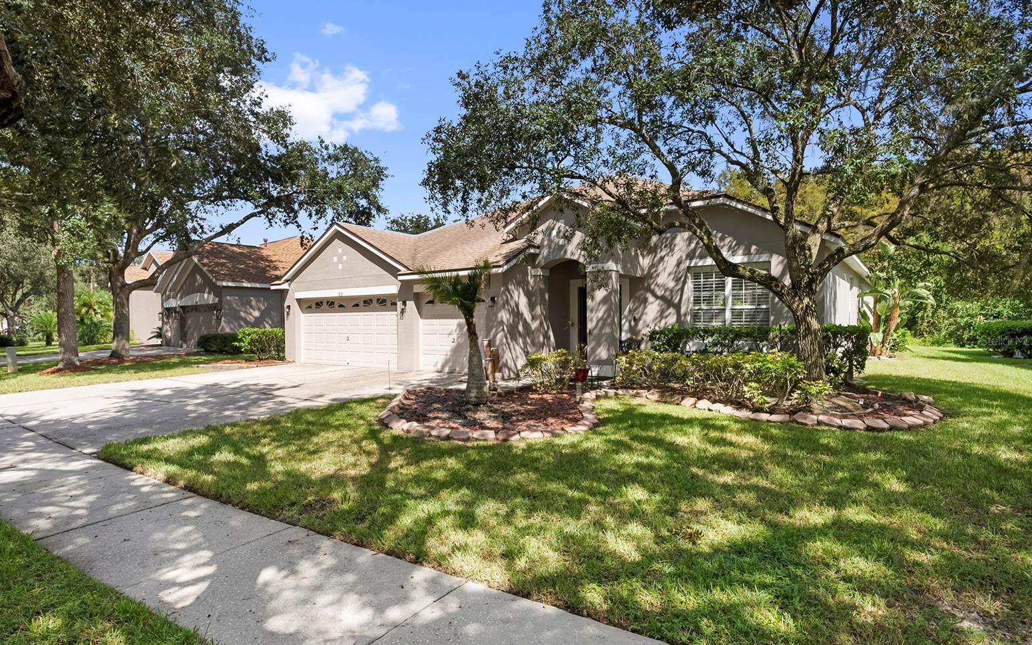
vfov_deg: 59.6
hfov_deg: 85.1
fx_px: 563
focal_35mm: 20
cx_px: 507
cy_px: 340
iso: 2000
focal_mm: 19
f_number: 9
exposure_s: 1/2000
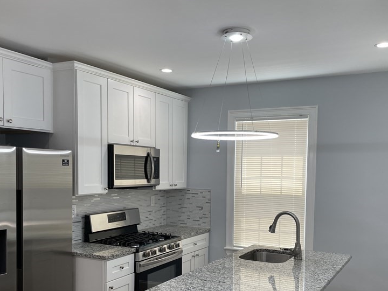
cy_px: 190
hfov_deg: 50.1
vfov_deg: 38.3
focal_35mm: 37
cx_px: 204
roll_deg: -0.5
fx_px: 415
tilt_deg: -3.3
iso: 50
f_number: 1.6
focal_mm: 4.2
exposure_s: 1/120
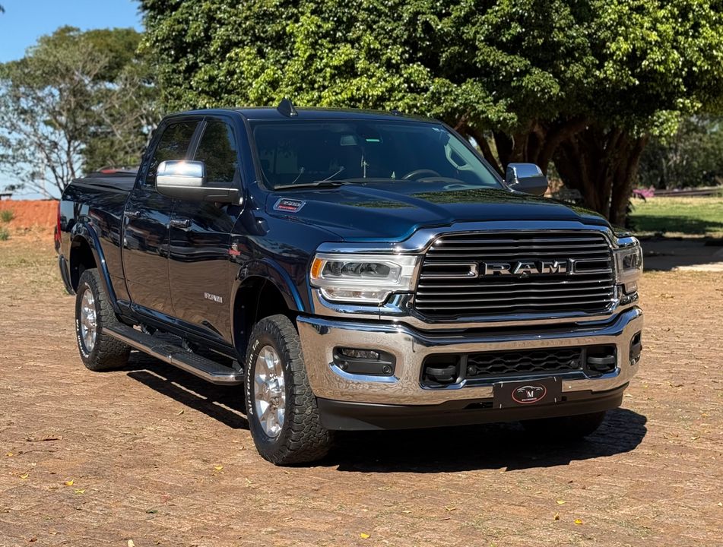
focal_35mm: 48
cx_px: 362
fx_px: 1006
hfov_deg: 39.5
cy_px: 274
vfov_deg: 30.4
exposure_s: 1/2494
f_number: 1.78
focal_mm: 6.76
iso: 100
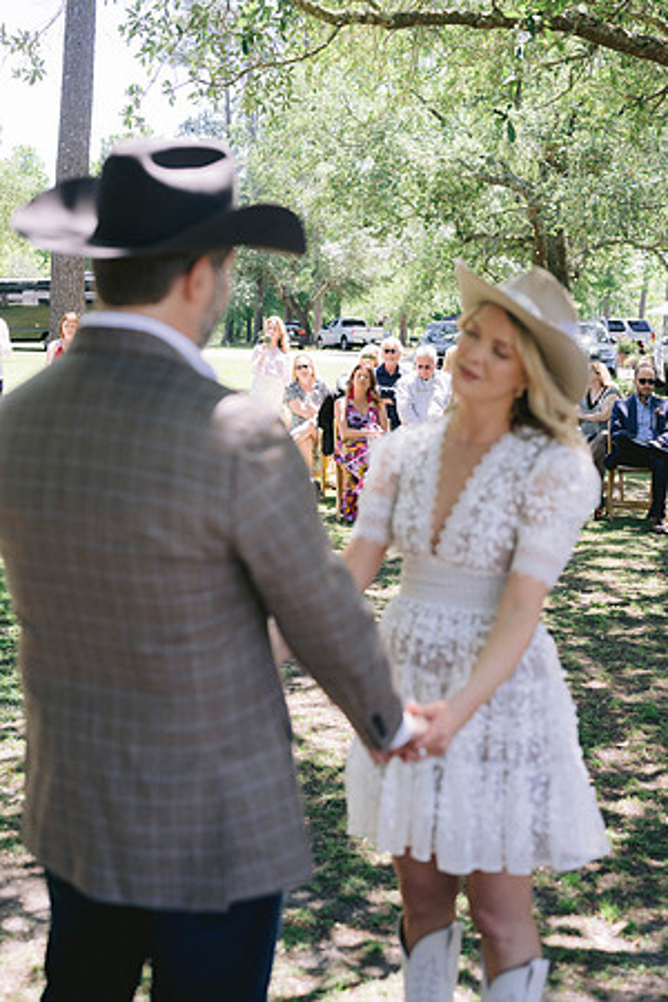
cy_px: 501
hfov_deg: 27.0
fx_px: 1392
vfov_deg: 39.6
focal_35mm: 50
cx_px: 334
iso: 400
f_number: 3.5
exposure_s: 1/640
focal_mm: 50
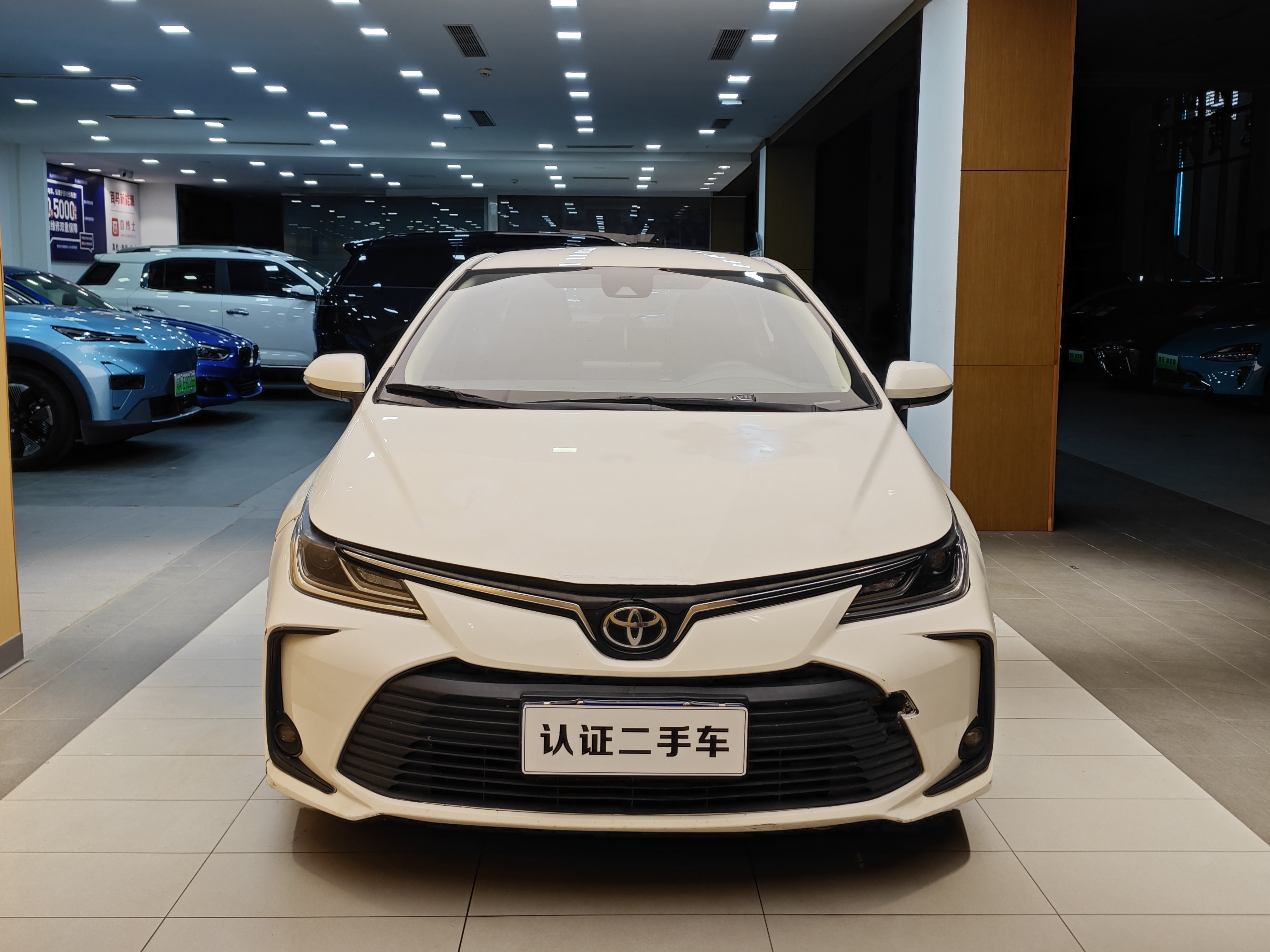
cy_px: 476
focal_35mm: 35
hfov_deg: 52.6
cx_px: 635
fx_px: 1284
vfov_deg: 40.7
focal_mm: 8.7
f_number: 1.9
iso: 80
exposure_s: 1/100
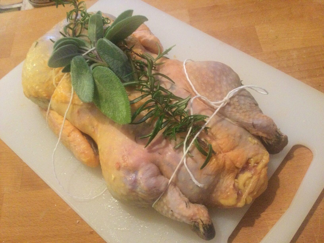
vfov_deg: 45.4
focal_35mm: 31
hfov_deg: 58.4
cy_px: 122
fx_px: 290
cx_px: 162
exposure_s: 1/17
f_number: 2.4
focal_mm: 3.3
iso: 400
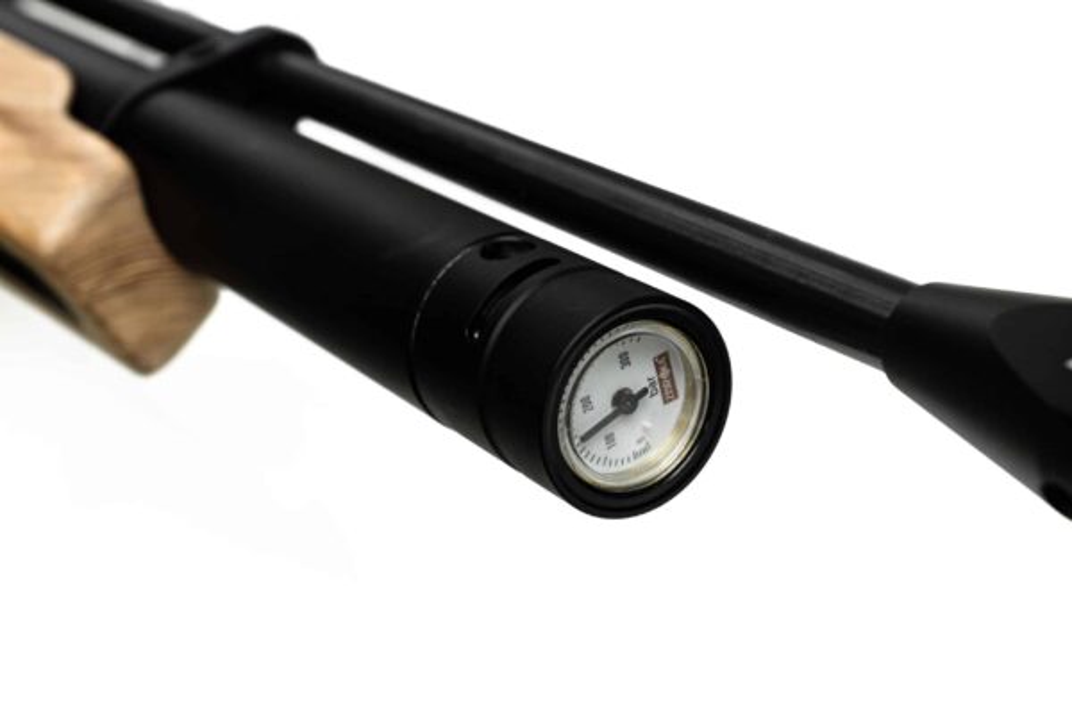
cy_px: 357
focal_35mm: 75
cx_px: 536
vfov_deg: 18.2
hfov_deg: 27.0
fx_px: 2233
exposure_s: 1/125
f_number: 6.3
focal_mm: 50
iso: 400
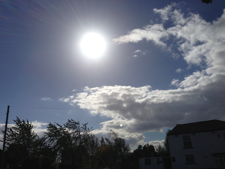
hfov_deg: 55.4
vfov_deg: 42.9
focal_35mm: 33
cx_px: 112
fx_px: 214
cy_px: 84
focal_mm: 4.13
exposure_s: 1/10870
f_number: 2.4
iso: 50
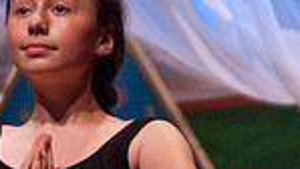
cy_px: 101
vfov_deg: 2.5
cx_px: -42
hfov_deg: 4.4
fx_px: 3908
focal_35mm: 491
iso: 1250
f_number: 2.8
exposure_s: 1/60
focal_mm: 80
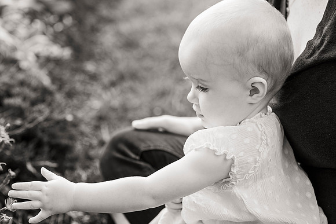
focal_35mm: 85
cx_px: 168
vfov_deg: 16.1
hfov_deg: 23.9
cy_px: 112
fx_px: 793
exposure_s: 1/800
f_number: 3.5
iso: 800
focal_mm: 85
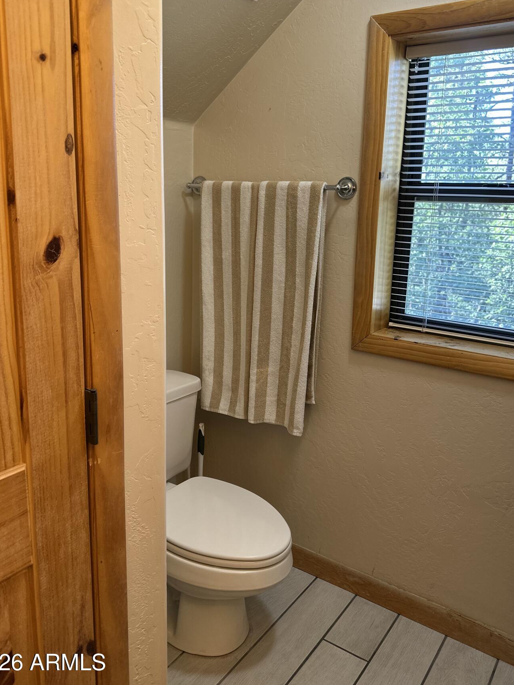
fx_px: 554
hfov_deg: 49.7
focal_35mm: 28
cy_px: 299
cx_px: 271
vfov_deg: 63.2
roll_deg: -2.1
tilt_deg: -9.9
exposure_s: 1/60
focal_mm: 6.86
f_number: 1.78
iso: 125
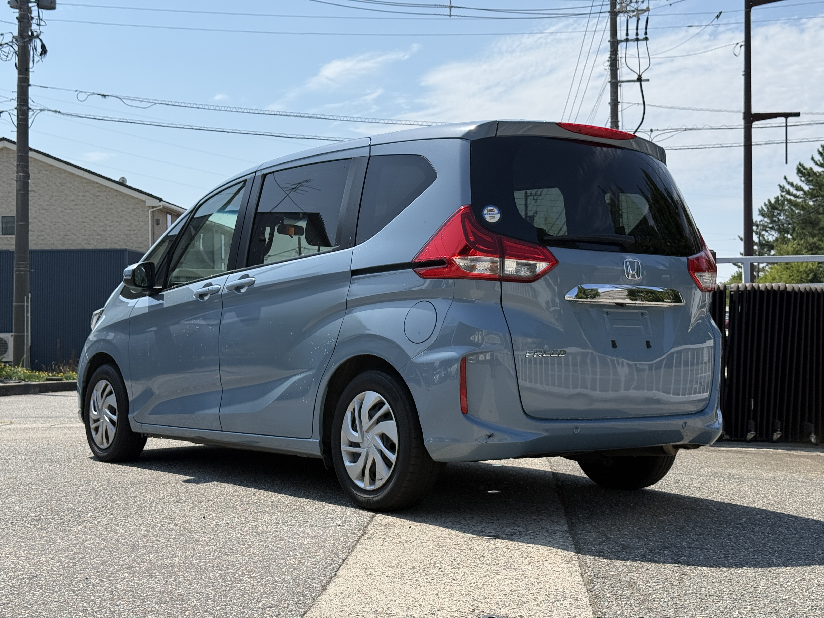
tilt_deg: +2.0
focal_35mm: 48
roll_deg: +1.0
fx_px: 1143
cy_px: 309
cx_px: 412
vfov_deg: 30.3
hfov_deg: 39.7
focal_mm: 6.76
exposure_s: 1/5587
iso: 64
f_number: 1.78
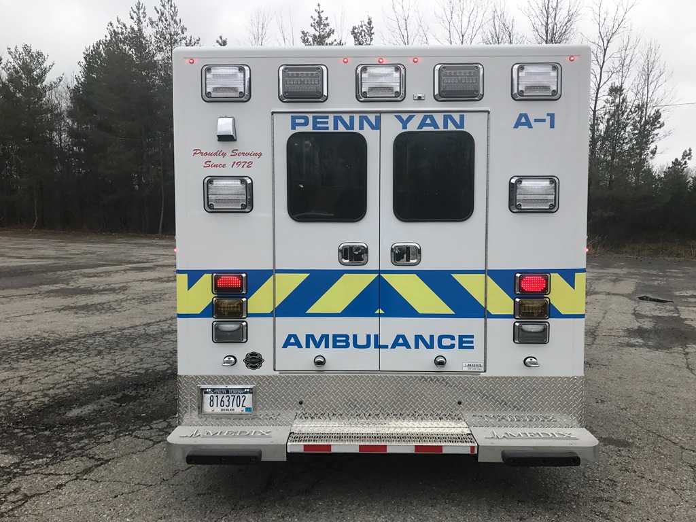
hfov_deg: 63.4
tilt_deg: -2.7
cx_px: 348
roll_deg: -1.7
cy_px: 261
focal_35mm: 28
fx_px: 563
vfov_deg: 49.7
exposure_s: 1/449
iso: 20
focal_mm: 3.99
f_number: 1.8
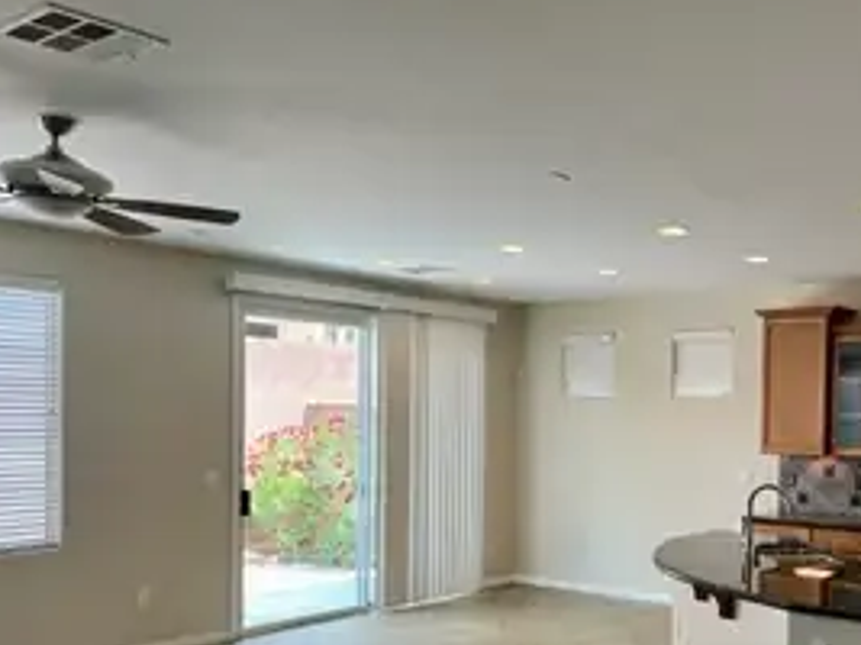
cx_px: 626
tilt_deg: -2.0
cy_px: 432
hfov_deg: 46.5
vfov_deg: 36.4
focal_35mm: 39
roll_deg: -1.2
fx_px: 970
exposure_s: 1/120
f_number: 1.6
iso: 50
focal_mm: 5.1
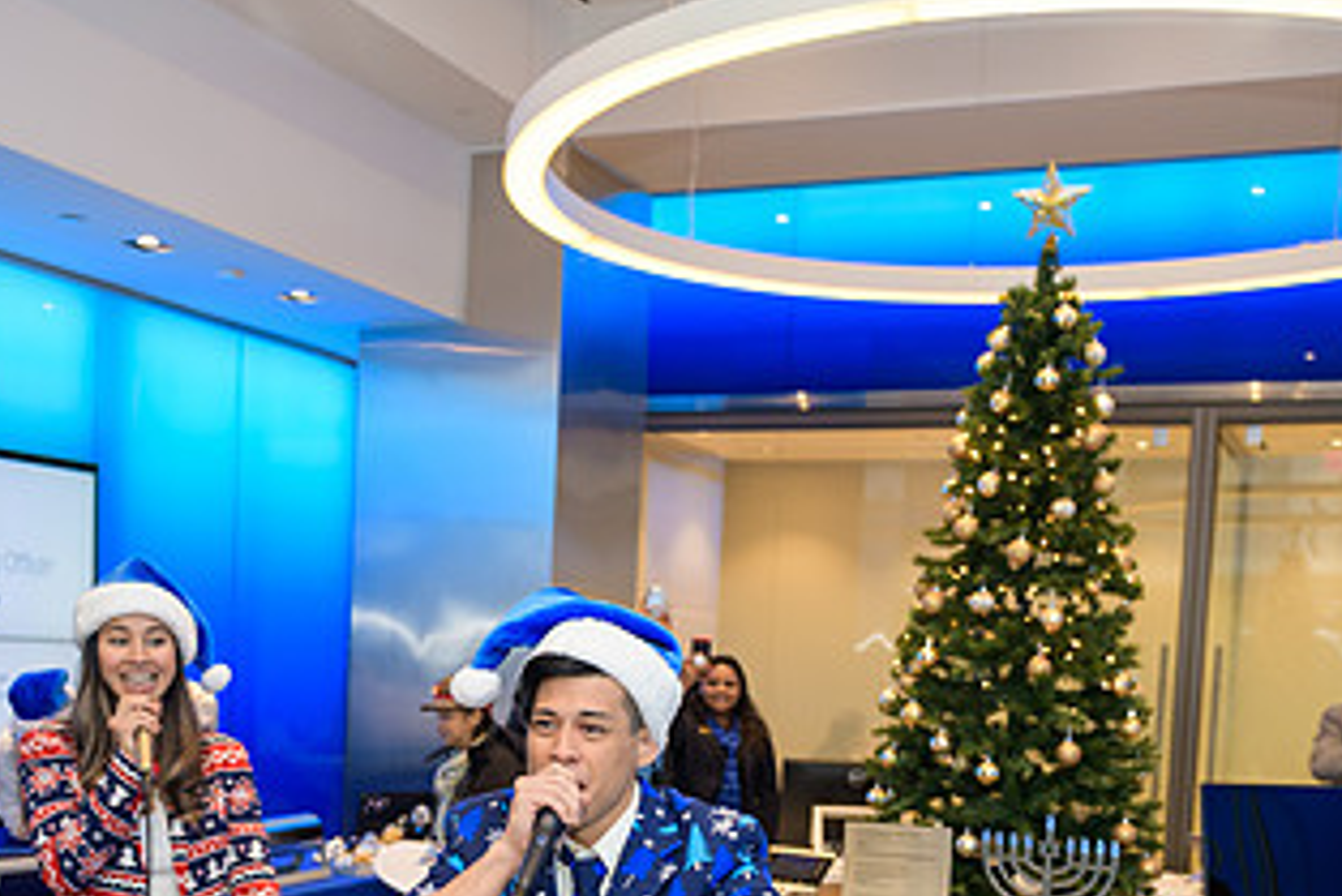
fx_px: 1865
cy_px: 812
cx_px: 566
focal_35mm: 50
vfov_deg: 26.1
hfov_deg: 39.5
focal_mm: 27
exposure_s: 1/125
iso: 400
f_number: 3.2
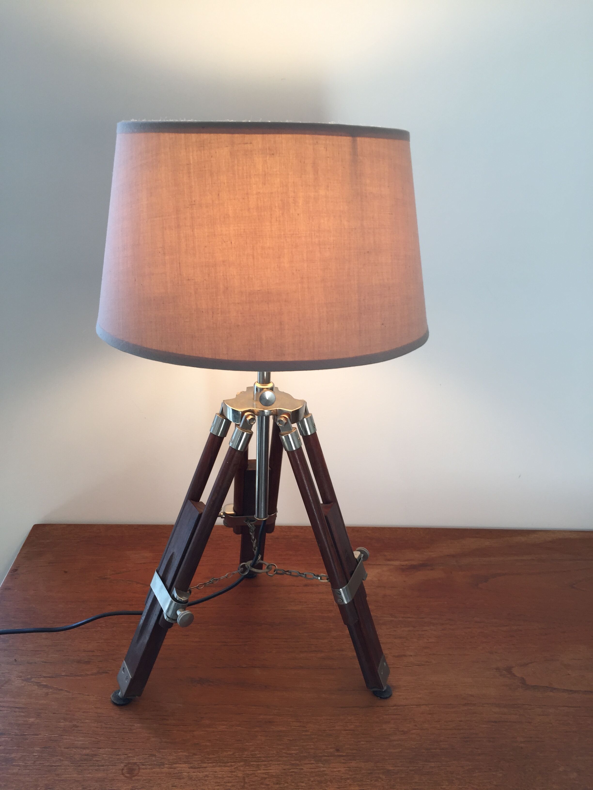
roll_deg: -2.8
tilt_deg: -20.0
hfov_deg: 48.2
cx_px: 296
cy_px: 395
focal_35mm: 29
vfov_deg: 61.7
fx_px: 662
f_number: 2.2
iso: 32
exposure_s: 1/50
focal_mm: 4.15
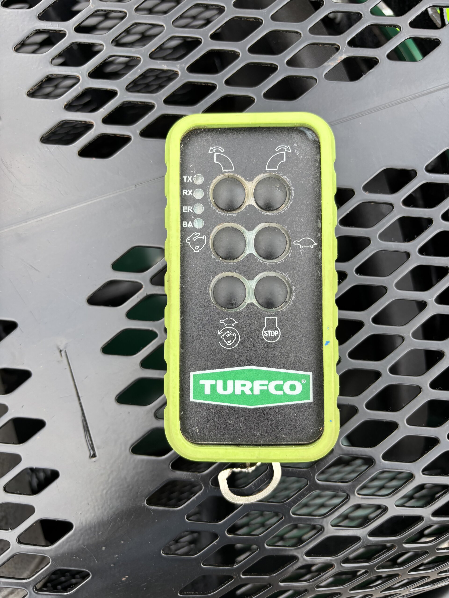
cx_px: 224
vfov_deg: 67.3
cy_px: 299
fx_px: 450
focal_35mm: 26
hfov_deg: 53.1
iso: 50
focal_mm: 5.96
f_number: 1.6
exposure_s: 1/464
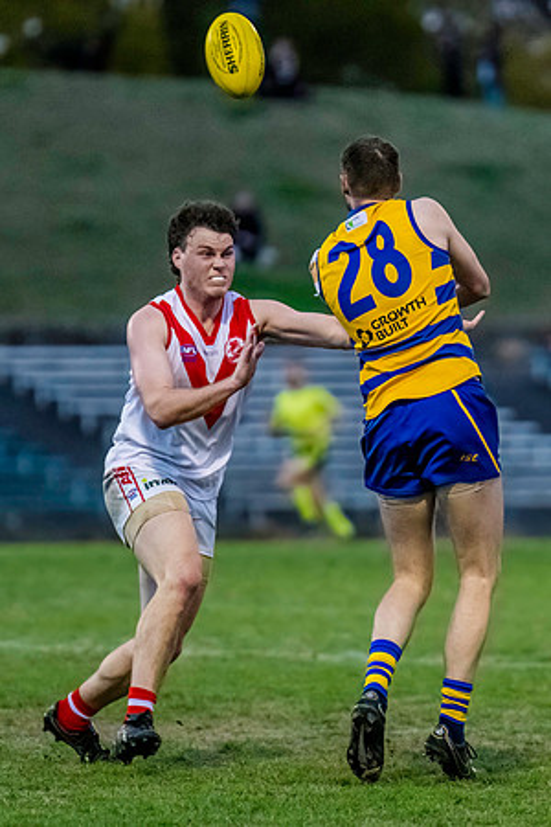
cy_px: 461
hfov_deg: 2.6
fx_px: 12057
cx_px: 476
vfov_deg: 3.9
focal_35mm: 525
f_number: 4
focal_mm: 310
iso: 10000
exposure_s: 1/1600
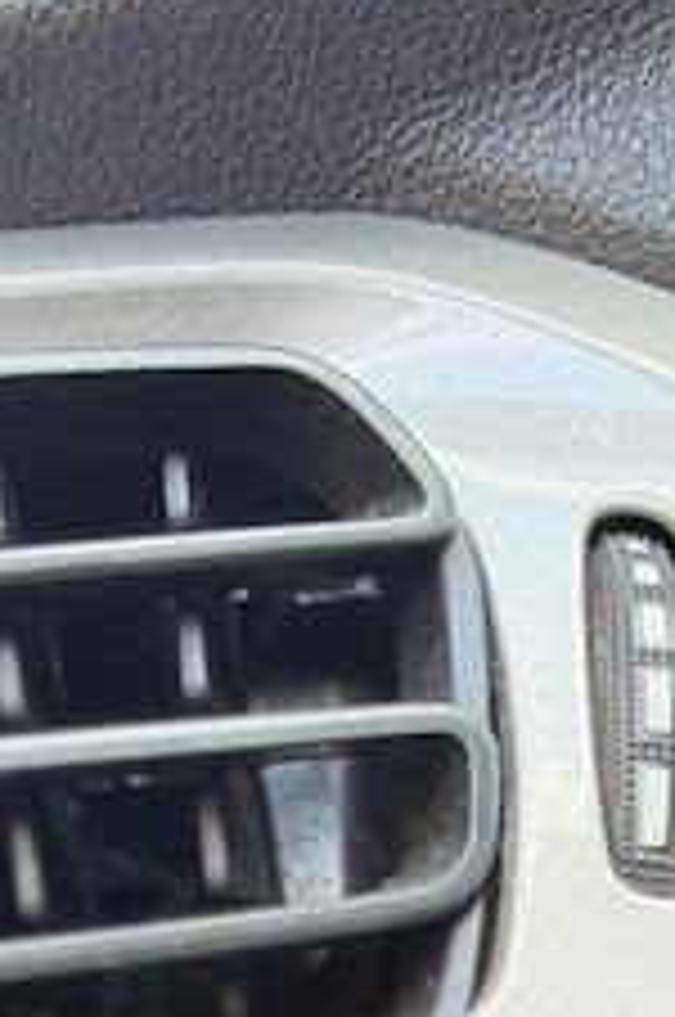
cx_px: 554
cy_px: 1634
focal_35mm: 177
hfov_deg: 7.7
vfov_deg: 11.1
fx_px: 4993
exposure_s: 1/40
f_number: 1.78
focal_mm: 6.76
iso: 500
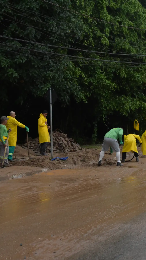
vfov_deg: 25.4
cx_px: 128
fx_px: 577
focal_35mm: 84
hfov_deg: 14.3
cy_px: 131
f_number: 4.2
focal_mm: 35
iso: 800
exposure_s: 1/2000
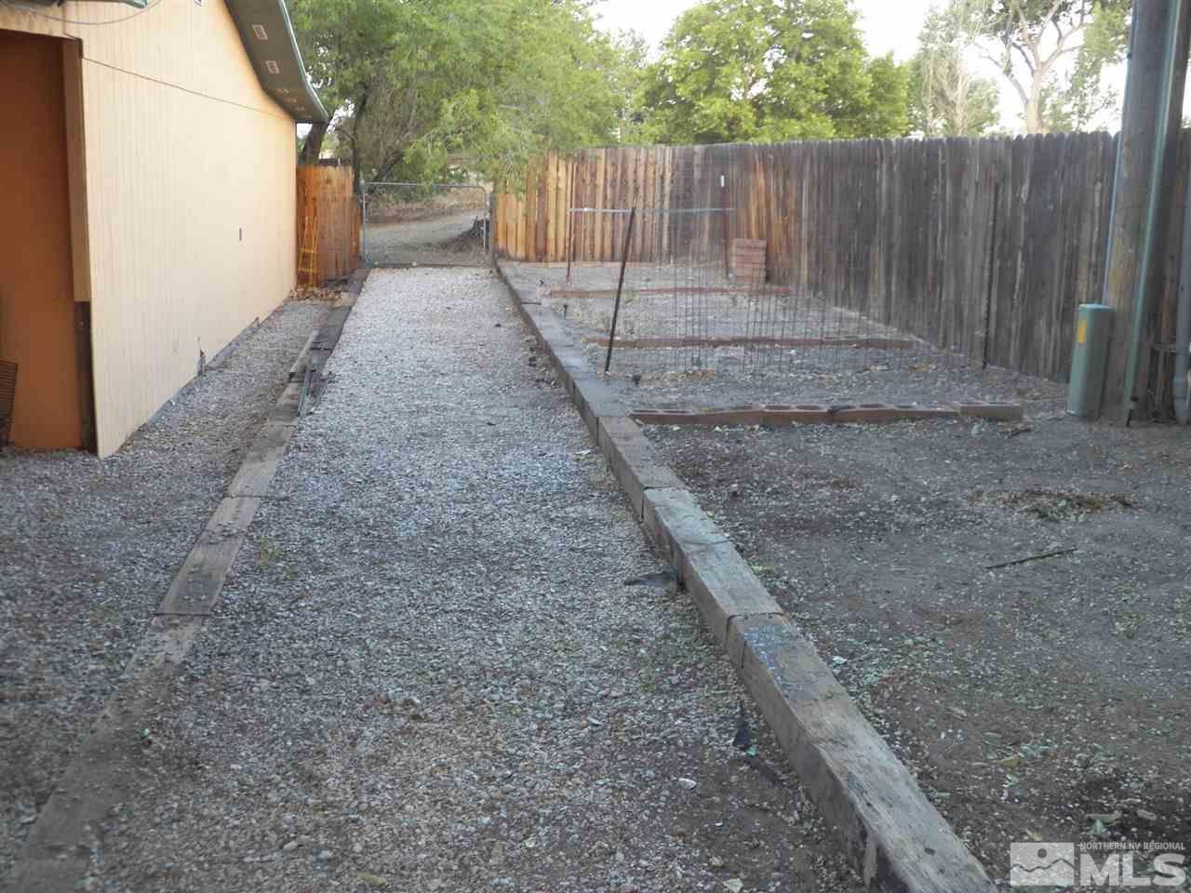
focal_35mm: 35
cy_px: 446
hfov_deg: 52.6
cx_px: 596
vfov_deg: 40.7
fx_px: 1204
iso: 125
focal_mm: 6.3
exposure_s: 1/125
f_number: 2.8
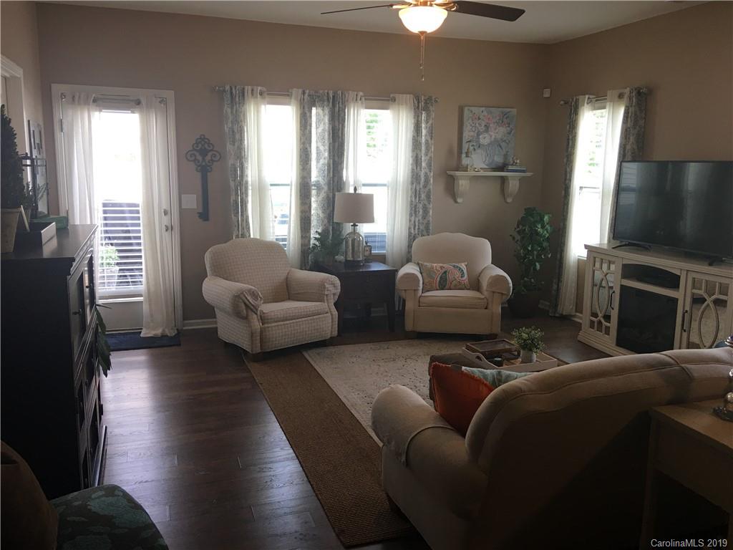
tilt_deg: -9.5
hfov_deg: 61.7
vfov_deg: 48.2
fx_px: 614
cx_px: 366
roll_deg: -1.1
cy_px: 275
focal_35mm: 29
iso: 25
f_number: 2.2
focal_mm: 4.15
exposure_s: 1/30
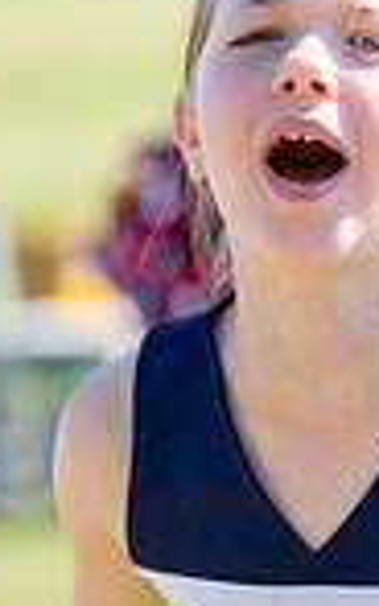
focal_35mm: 245
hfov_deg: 5.4
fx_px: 4045
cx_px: 241
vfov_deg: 8.6
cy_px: 246
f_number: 1.2
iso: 250
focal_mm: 50
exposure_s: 1/10000
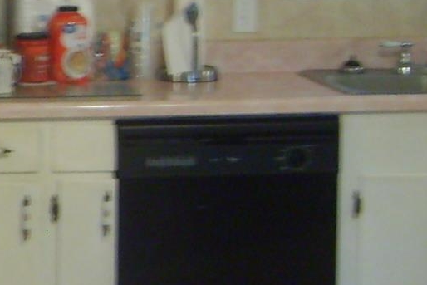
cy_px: 130
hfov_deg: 13.1
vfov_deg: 9.5
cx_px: -275
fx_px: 1720
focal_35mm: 145
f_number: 2.8
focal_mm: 5.8
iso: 140
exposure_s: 1/8
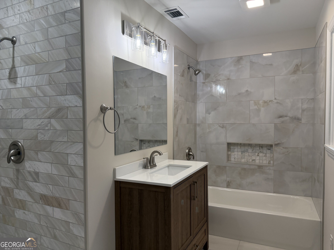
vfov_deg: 56.8
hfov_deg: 71.6
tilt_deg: -1.1
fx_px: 232
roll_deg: +0.1
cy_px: 125
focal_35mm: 24
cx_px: 167
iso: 200
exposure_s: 1/209
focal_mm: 6.76
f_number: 1.78
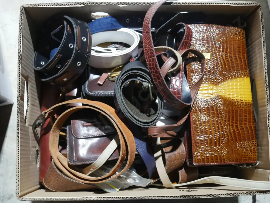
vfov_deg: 29.1
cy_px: 102
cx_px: 135
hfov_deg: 38.2
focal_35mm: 50
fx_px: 390
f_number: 5.3
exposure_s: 1/60
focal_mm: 25
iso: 2500
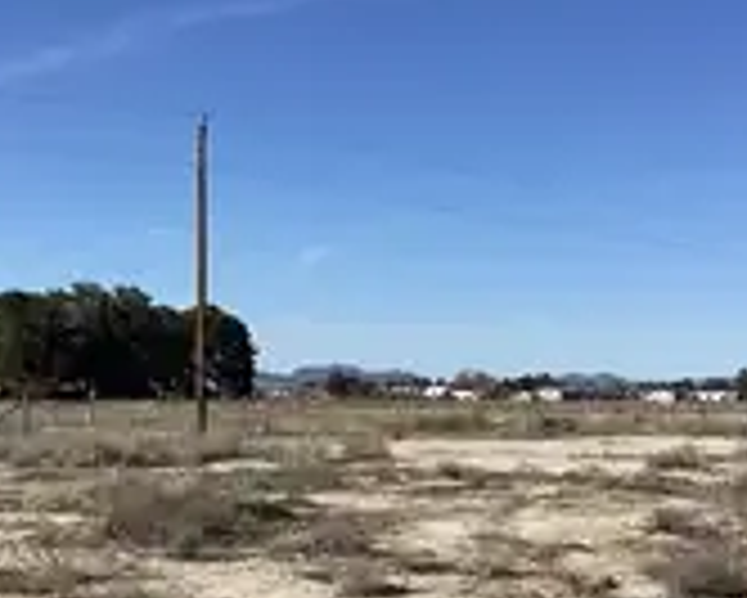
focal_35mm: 73
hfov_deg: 26.0
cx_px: 310
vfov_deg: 20.9
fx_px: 1615
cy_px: 405
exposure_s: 1/2331
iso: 25
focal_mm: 3.3
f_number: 2.4
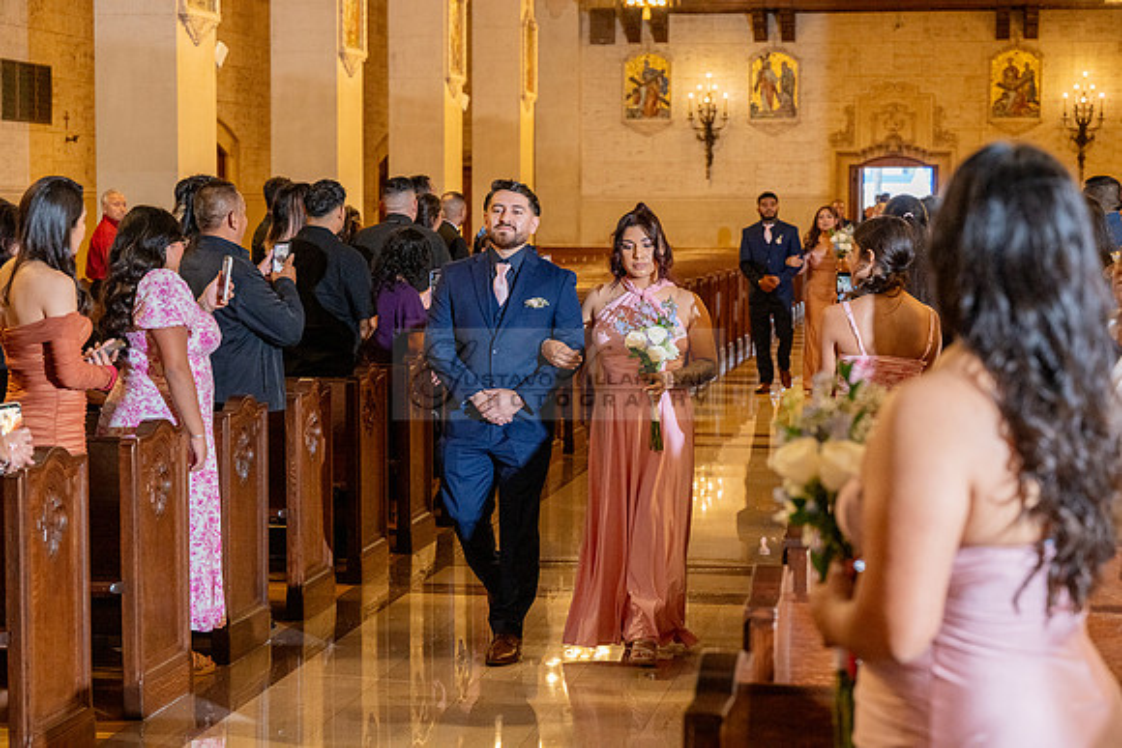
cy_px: 374
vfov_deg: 19.5
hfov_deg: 28.8
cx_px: 561
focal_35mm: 70
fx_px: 2182
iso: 2000
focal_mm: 70
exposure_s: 1/200
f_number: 4.5
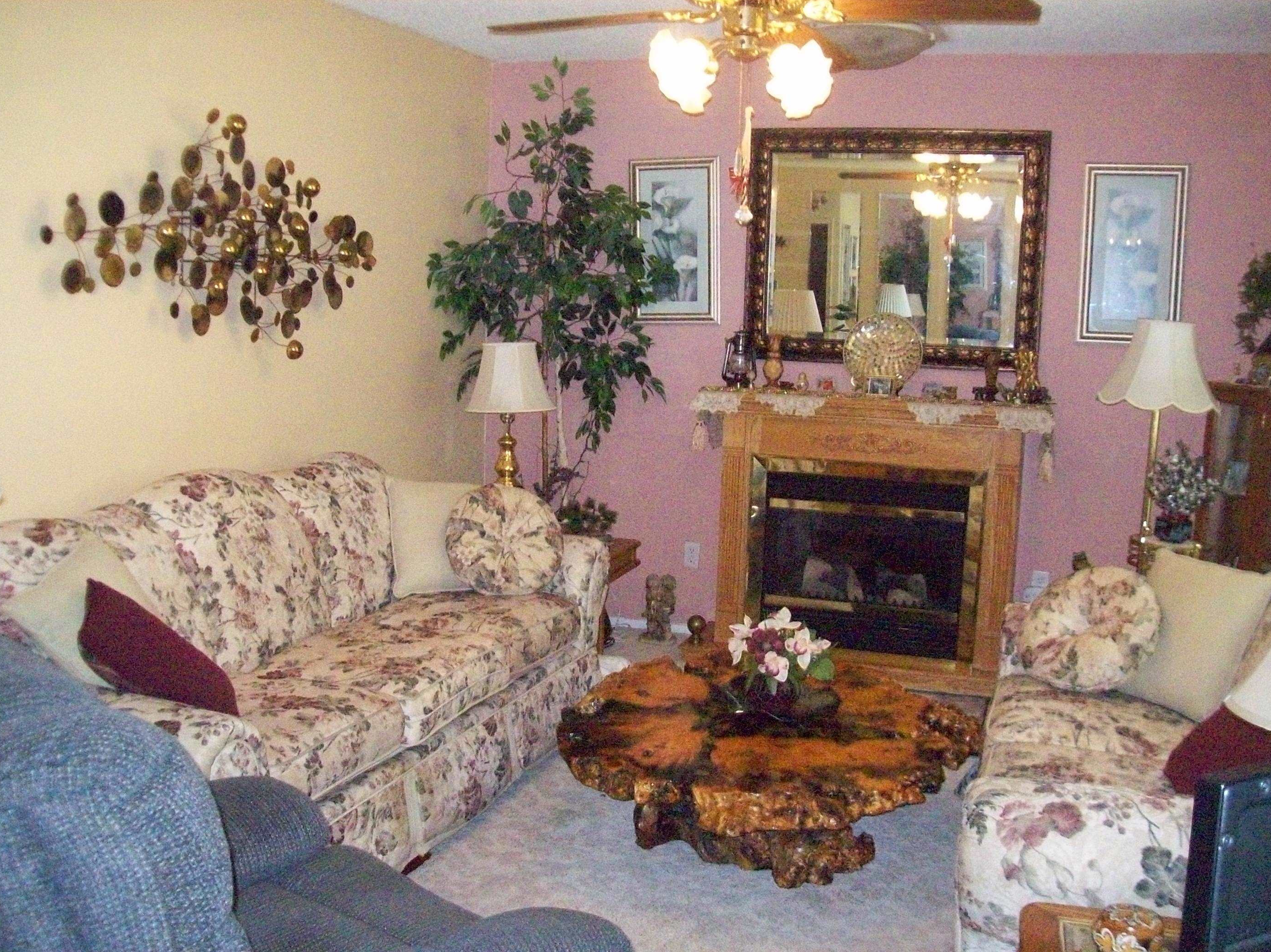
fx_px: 1358
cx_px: 629
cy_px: 488
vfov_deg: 38.6
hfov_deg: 50.2
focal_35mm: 37
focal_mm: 6
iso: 800
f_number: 2.7
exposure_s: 1/128
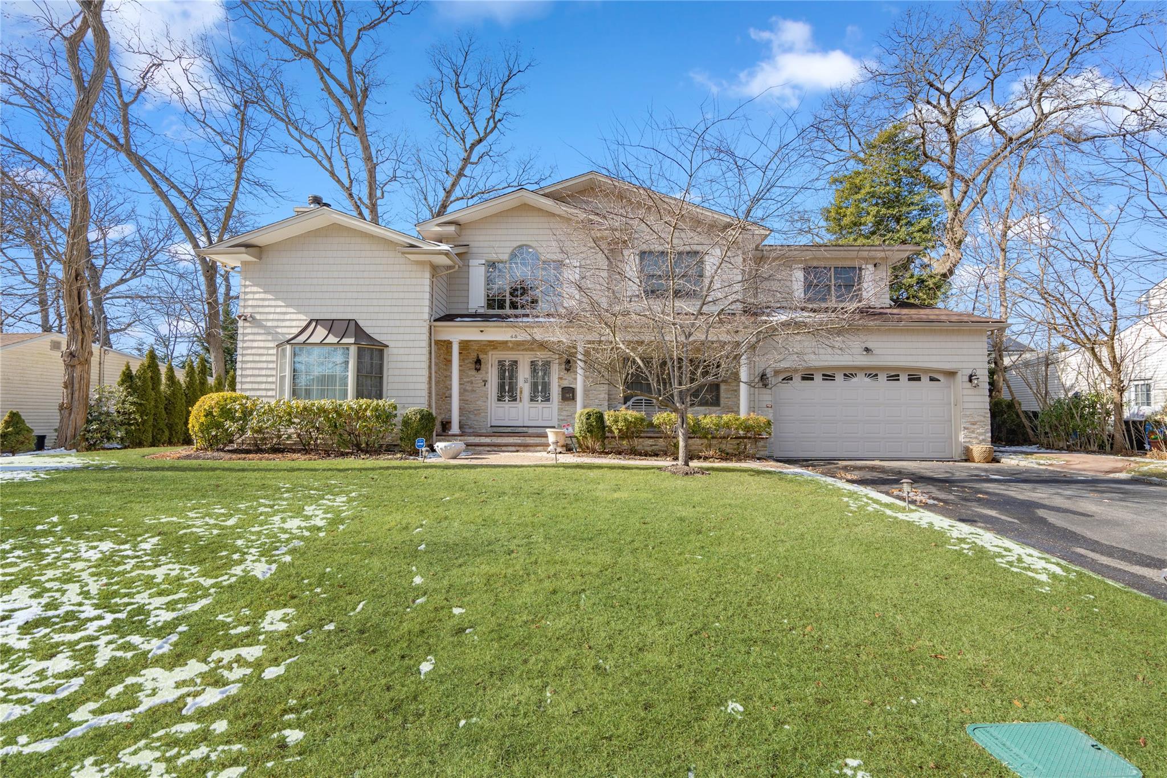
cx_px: 584
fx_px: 519
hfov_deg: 96.7
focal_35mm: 16
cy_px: 389
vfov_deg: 73.7
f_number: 6.3
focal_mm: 16
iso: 320
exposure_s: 1/250
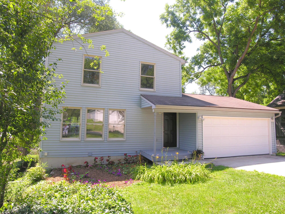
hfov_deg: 71.6
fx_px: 198
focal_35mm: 24
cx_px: 142
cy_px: 107
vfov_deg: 56.8
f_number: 4.5
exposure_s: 1/138
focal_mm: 6.1
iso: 50
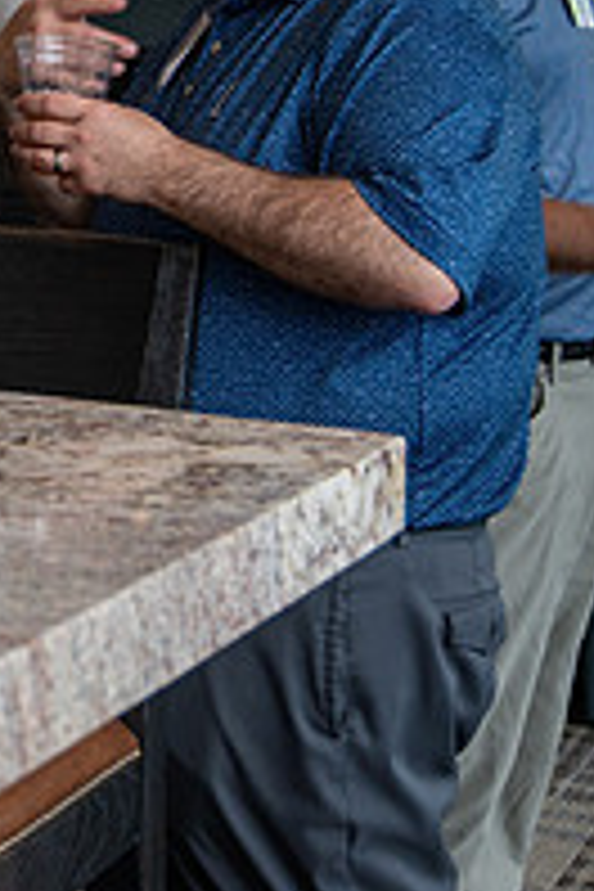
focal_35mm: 111
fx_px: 2747
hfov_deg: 11.8
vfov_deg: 17.9
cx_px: -323
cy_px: -45
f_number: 4
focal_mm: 33.5
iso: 640
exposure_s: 1/100
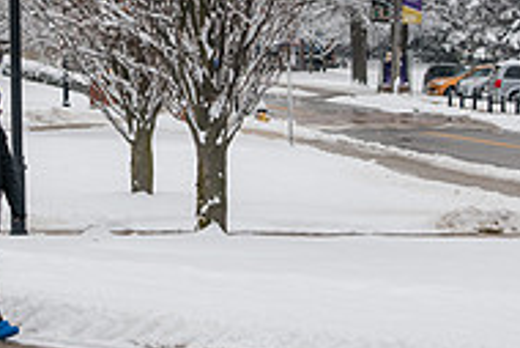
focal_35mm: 244
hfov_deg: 8.4
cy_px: 29
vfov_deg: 5.6
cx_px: 118
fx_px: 3527
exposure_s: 1/320
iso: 250
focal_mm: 80
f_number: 4.5
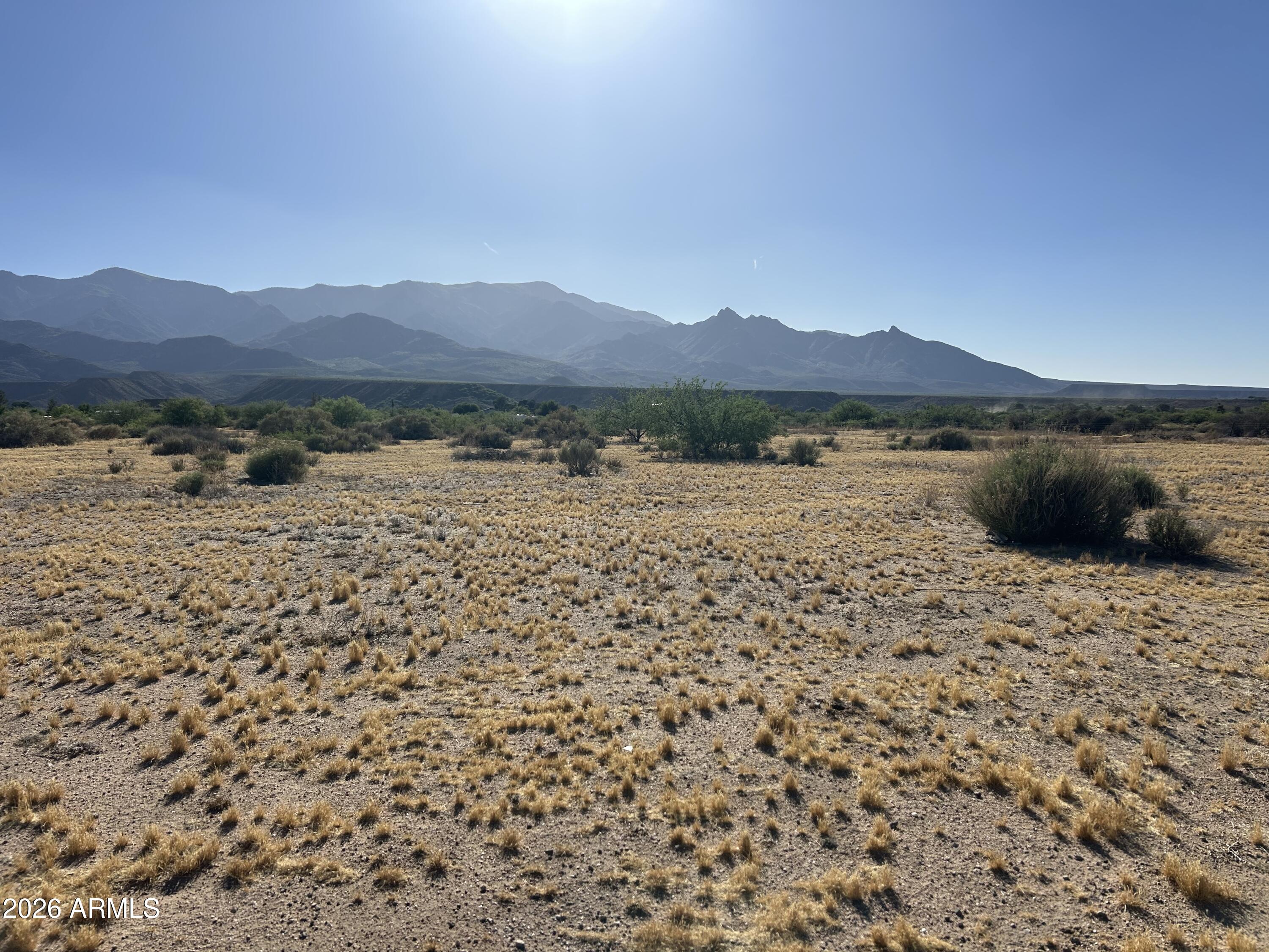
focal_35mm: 26
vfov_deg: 53.1
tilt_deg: -3.8
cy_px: 476
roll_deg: +2.3
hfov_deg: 67.3
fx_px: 953
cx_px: 634
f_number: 1.5
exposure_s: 1/9434
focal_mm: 5.7
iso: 50
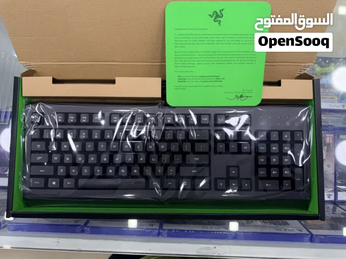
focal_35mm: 24
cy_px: 130
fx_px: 240
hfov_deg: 71.6
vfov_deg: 56.8
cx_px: 173
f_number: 1.78
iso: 64
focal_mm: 6.76
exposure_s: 1/246
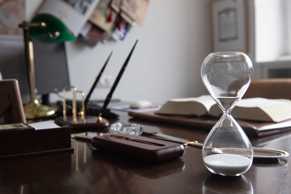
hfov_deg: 50.7
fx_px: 307
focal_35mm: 38
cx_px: 146
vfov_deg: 35.1
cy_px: 97
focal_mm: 38
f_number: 5.6
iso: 800
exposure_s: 1/250
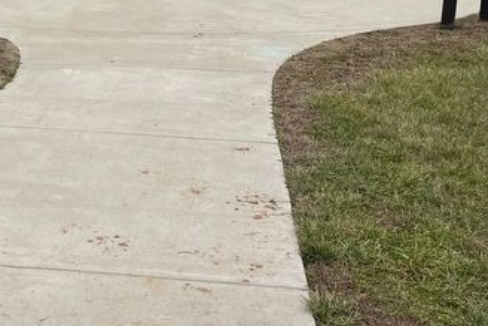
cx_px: 153
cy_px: -70
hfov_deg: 30.2
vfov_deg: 19.4
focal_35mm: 66
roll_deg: -0.1
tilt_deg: -2.2
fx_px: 895
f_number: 1.6
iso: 50
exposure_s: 1/583
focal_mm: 5.1
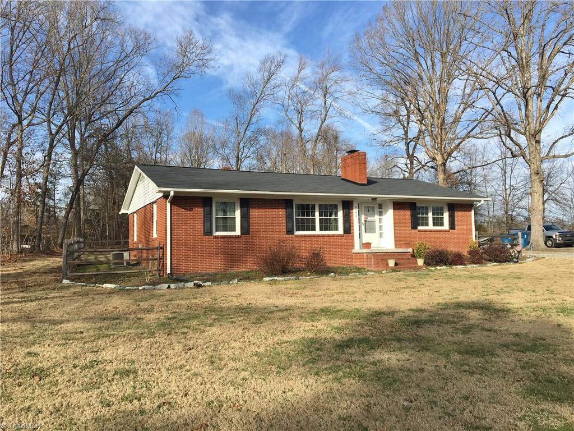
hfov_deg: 61.7
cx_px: 287
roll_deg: +1.2
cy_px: 216
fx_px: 481
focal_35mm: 29
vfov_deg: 48.2
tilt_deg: +6.1
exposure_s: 1/1221
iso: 25
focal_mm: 4.15
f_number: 2.2
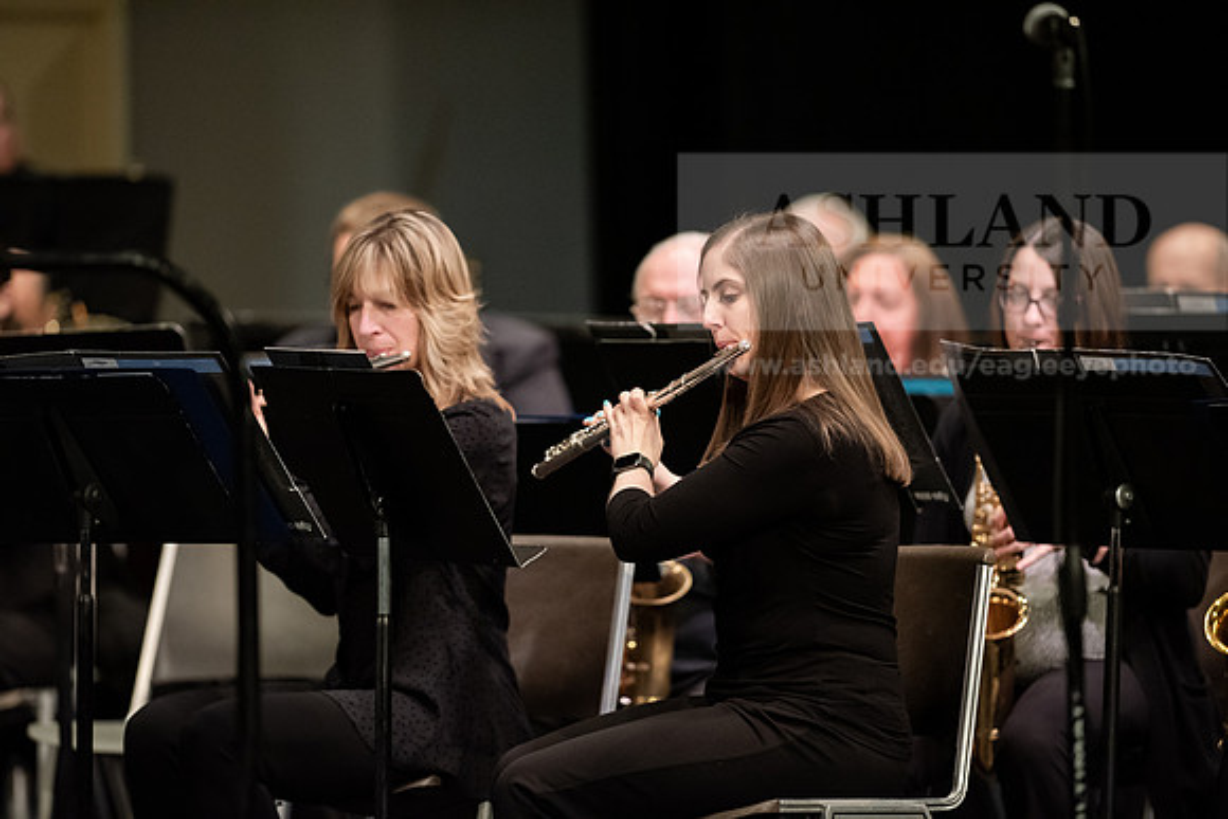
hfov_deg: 6.9
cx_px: 614
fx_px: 10235
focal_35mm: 300
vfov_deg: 4.6
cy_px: 410
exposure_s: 1/320
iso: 4000
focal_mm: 300
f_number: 2.8
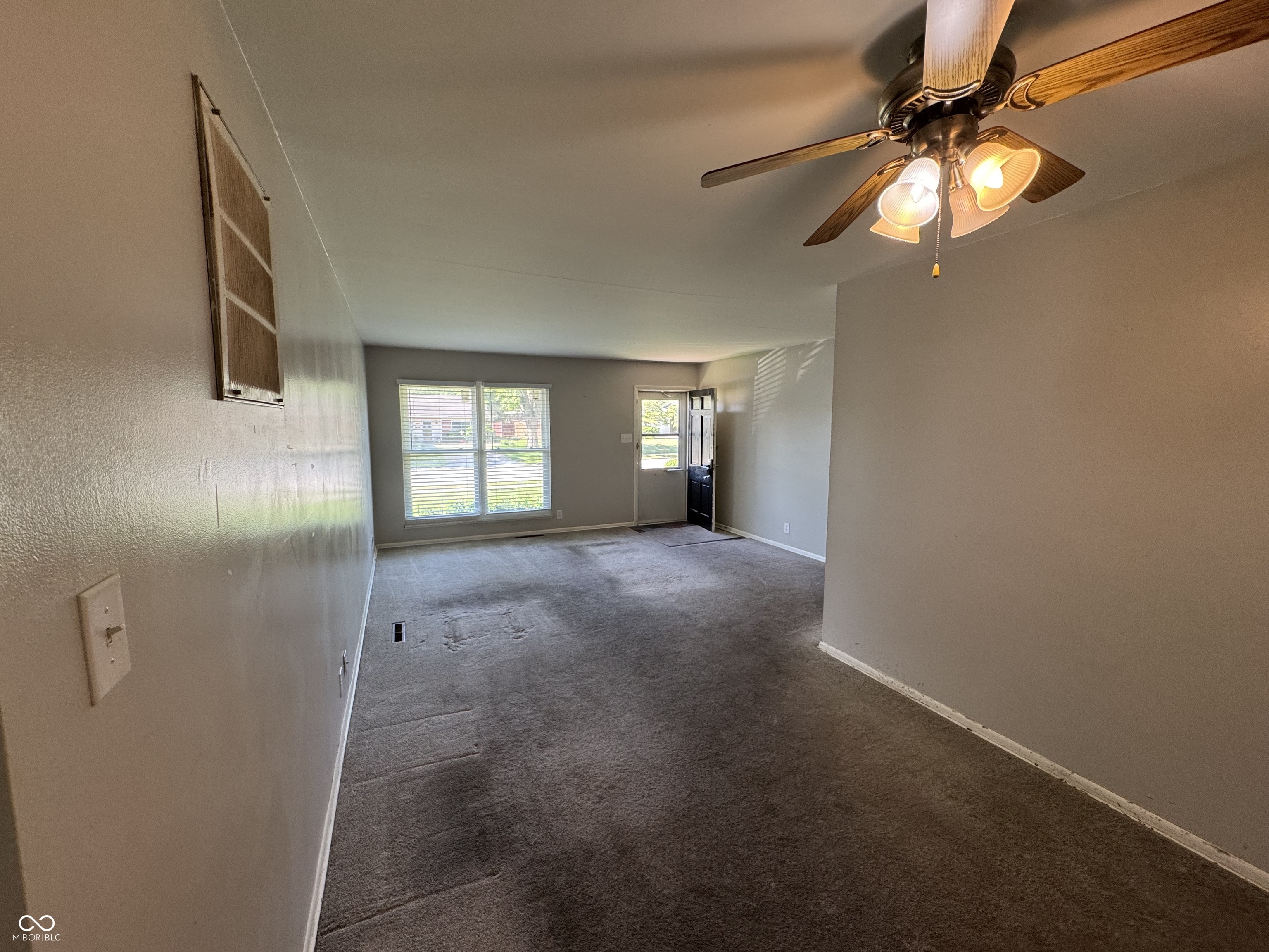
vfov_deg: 85.7
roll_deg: +0.3
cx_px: 634
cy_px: 476
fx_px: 513
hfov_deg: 102.1
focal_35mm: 14
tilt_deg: -6.4
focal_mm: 2.22
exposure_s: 1/120
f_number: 2.2
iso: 200
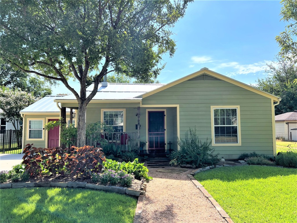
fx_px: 223
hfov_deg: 67.3
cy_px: 112
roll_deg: +0.3
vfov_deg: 53.1
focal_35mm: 26
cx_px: 148
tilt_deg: +3.0
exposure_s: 1/5319
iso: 50
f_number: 1.5
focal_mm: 5.7
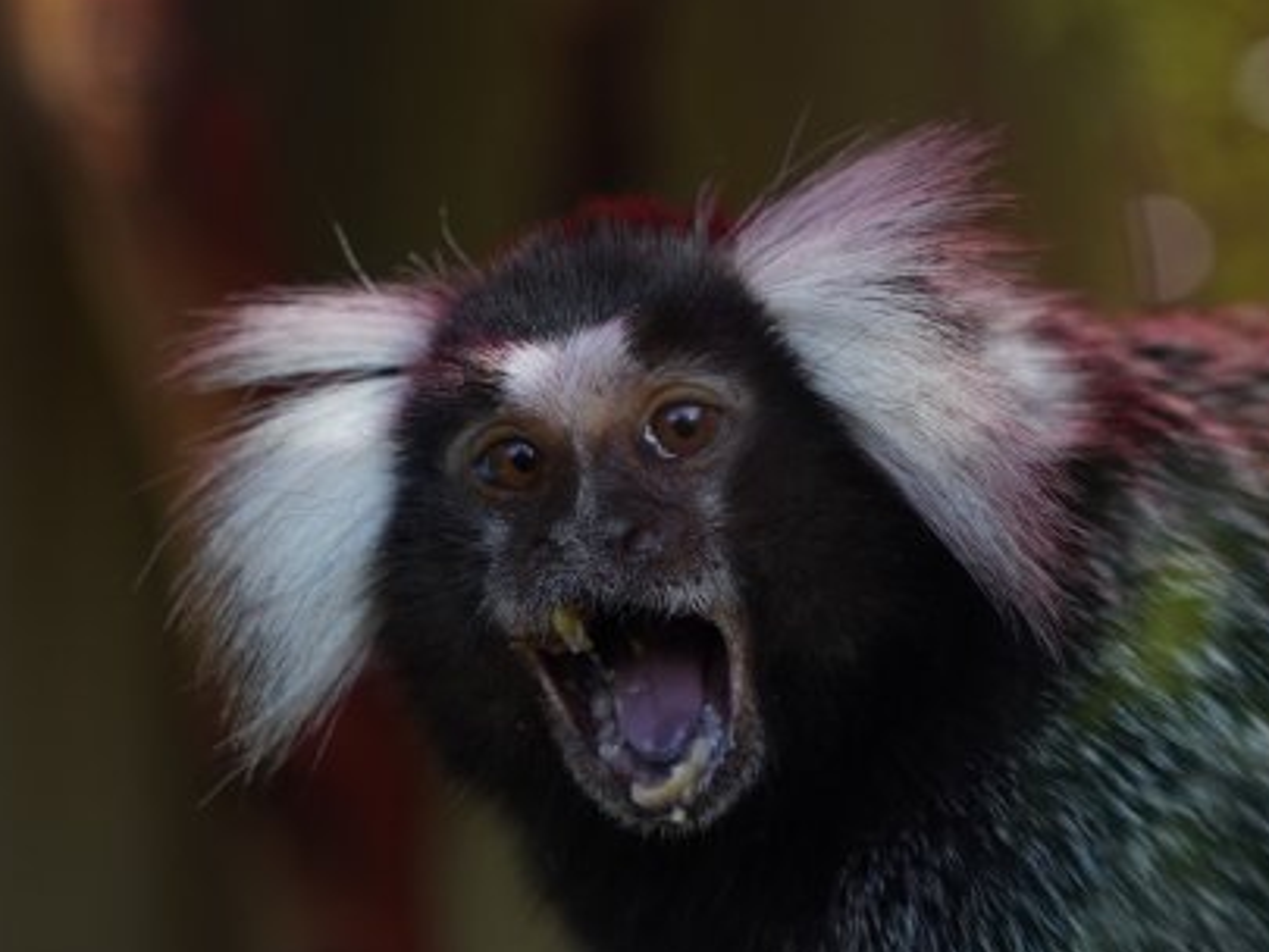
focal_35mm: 141
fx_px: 5171
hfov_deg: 14.0
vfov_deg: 10.5
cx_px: 520
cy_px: 608
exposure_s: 1/320
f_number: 7.1
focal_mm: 97
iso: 1600
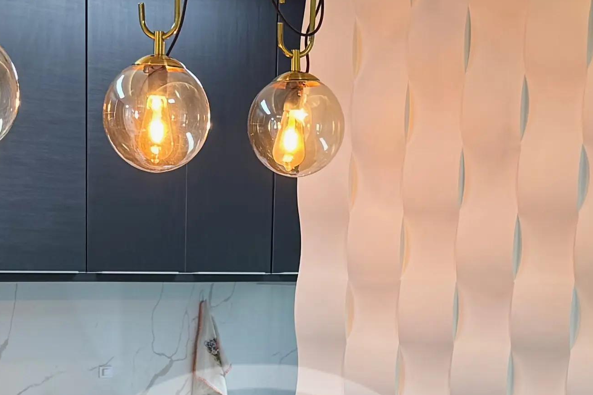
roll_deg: -1.4
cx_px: 259
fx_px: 1795
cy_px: 617
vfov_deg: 11.9
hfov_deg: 18.7
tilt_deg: -11.5
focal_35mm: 109
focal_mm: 6.76
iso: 125
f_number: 1.78
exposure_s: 1/60
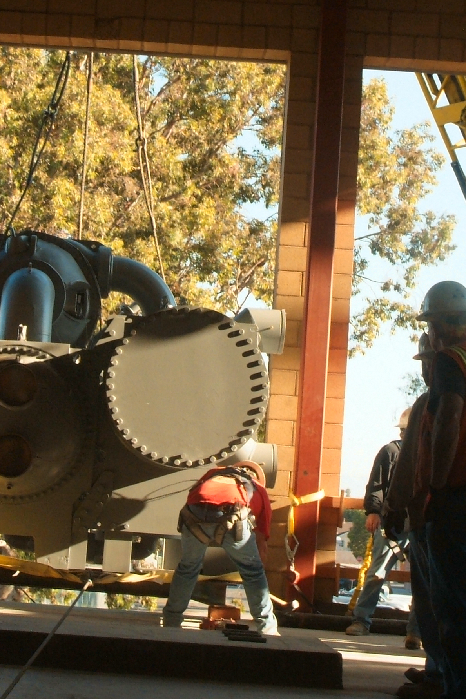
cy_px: 303
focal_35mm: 86
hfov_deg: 15.7
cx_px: 66
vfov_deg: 23.6
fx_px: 1670
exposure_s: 1/250
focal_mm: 24
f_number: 8
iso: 800
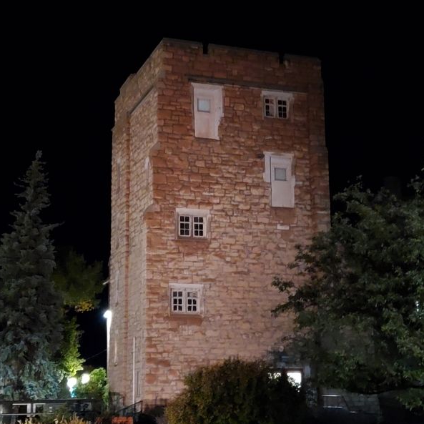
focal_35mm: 31
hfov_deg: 52.5
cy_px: 204
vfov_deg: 52.5
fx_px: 430
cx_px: 212
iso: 1250
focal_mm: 4.3
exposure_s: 1/10
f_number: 1.5
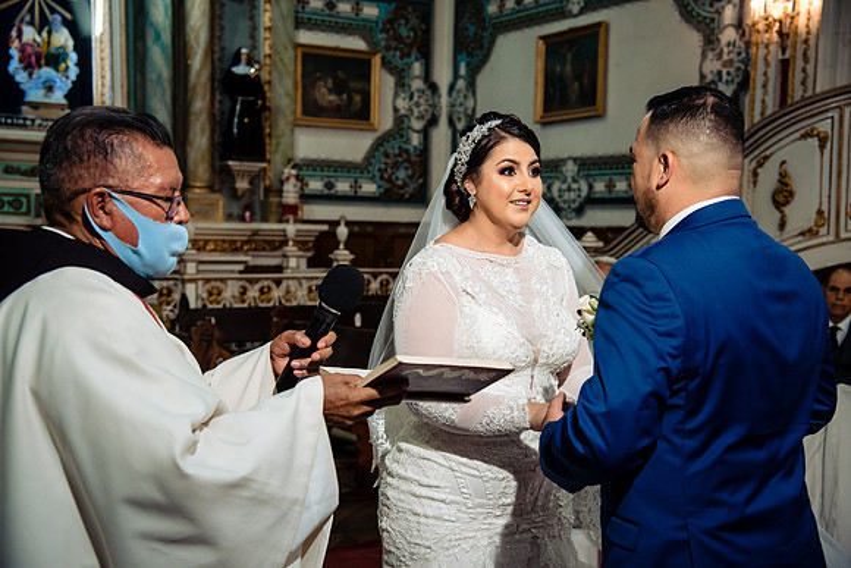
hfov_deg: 39.6
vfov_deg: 27.0
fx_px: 1182
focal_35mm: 50
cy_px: 284
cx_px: 426
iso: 2000
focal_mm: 50
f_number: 5
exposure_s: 1/125
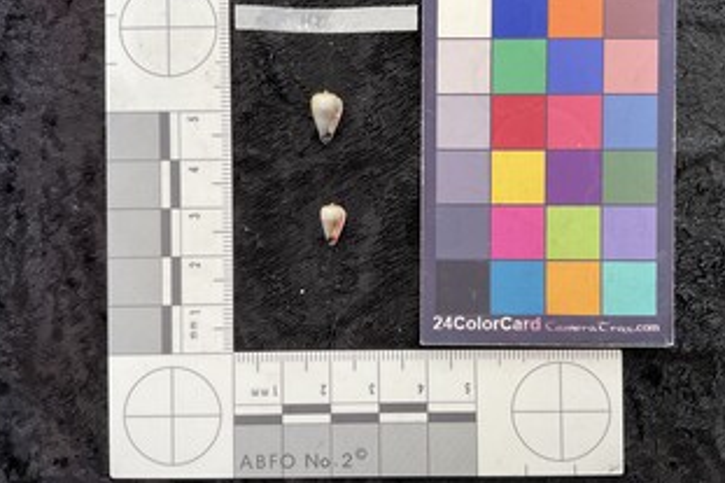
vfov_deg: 38.8
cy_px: 220
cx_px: 392
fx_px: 684
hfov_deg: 55.8
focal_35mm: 34
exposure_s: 1/60
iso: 50
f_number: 1.8
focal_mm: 3
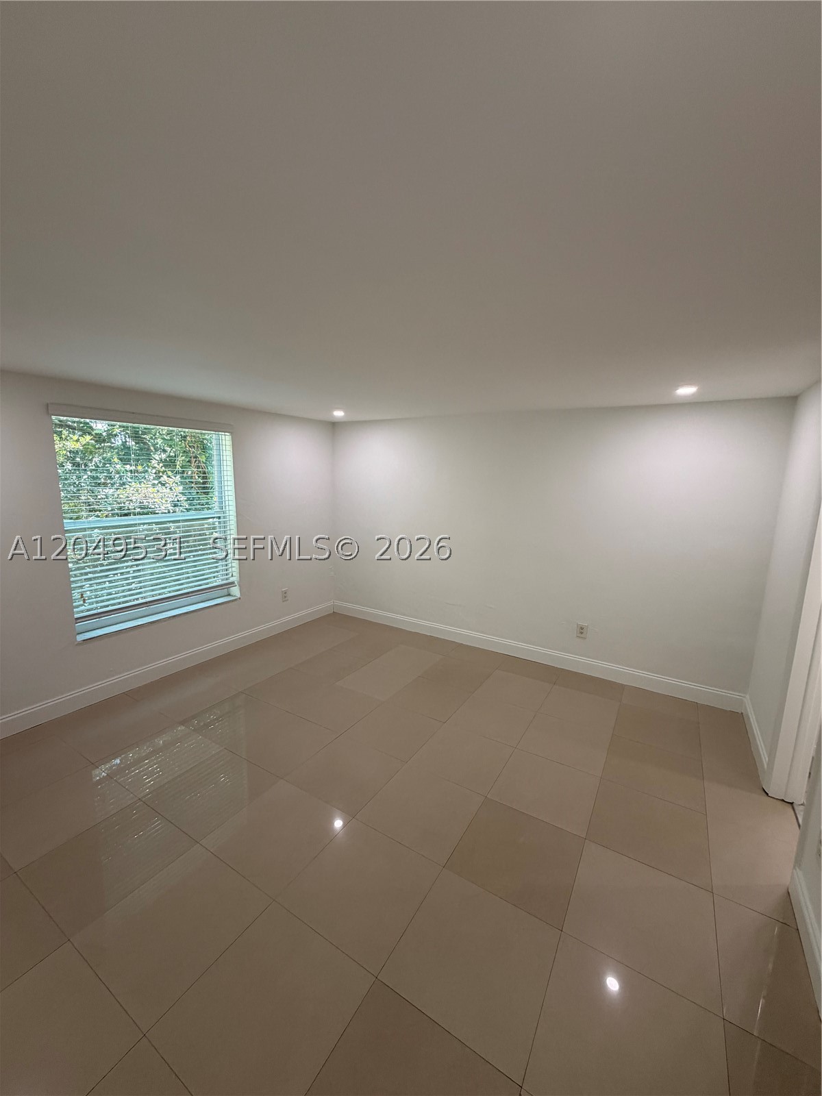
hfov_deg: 85.7
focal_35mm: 14
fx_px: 443
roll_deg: -0.6
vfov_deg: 102.1
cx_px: 411
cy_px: 548
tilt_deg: -9.0
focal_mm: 2.22
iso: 160
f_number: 2.2
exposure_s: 1/120
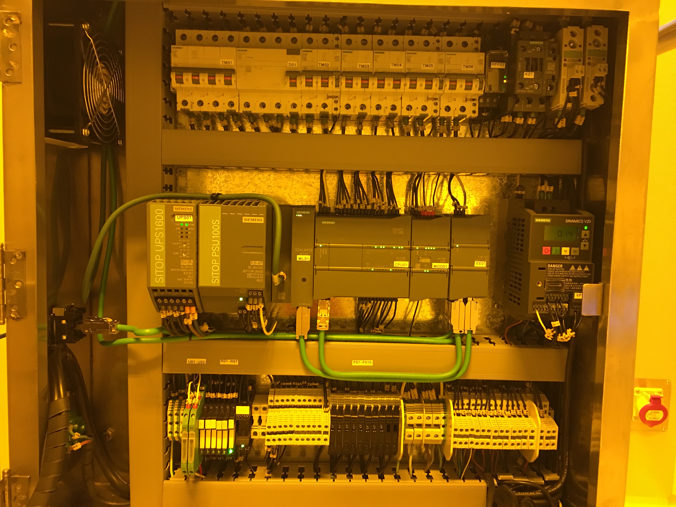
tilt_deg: -3.7
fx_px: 566
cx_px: 338
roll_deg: -1.9
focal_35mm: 29
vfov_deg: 48.2
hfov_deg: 61.7
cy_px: 254
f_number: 2.2
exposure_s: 1/17
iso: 100
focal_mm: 4.15
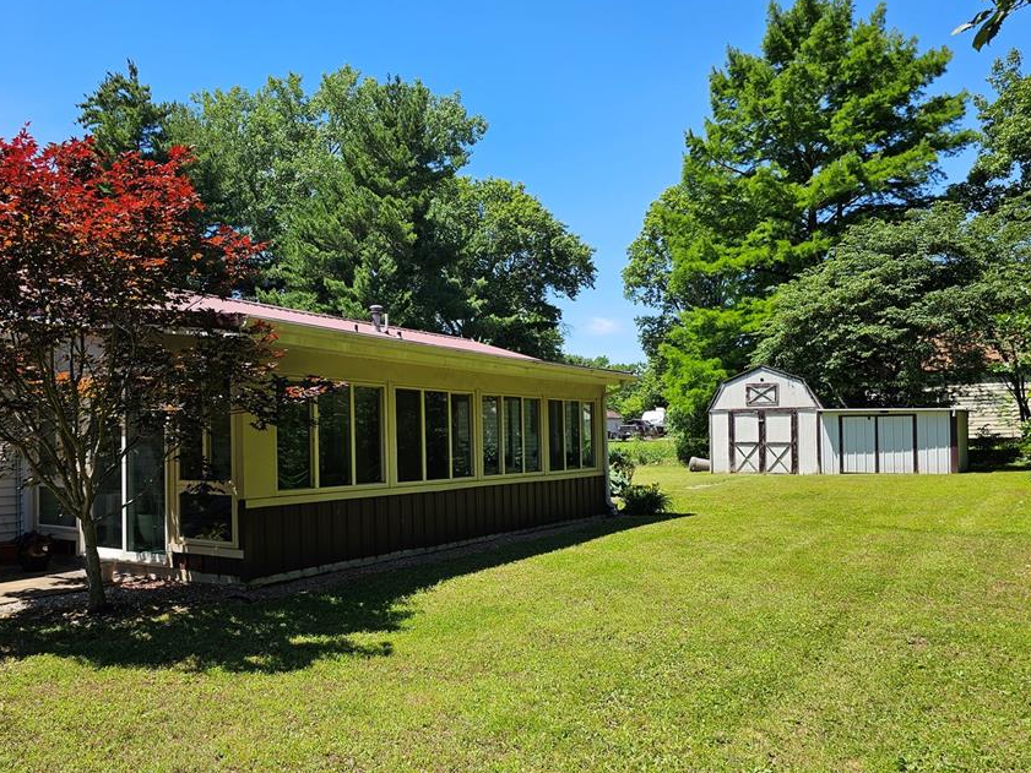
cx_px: 417
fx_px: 834
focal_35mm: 28
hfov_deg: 62.9
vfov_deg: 49.6
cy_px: 436
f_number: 1.7
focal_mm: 6.3
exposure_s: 1/522
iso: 10
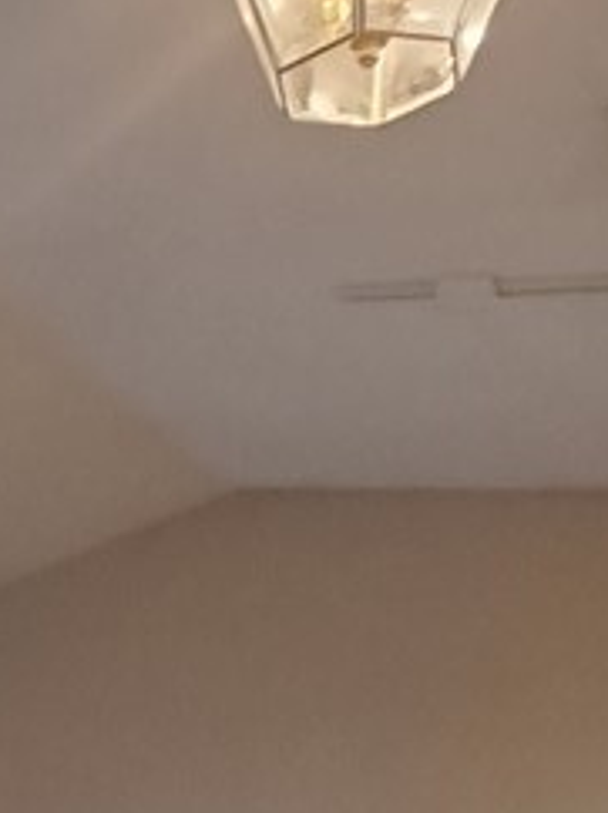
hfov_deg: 12.6
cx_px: -527
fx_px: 2487
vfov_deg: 16.0
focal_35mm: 106
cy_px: 1414
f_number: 1.7
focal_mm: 4.71
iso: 206
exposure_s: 1/40
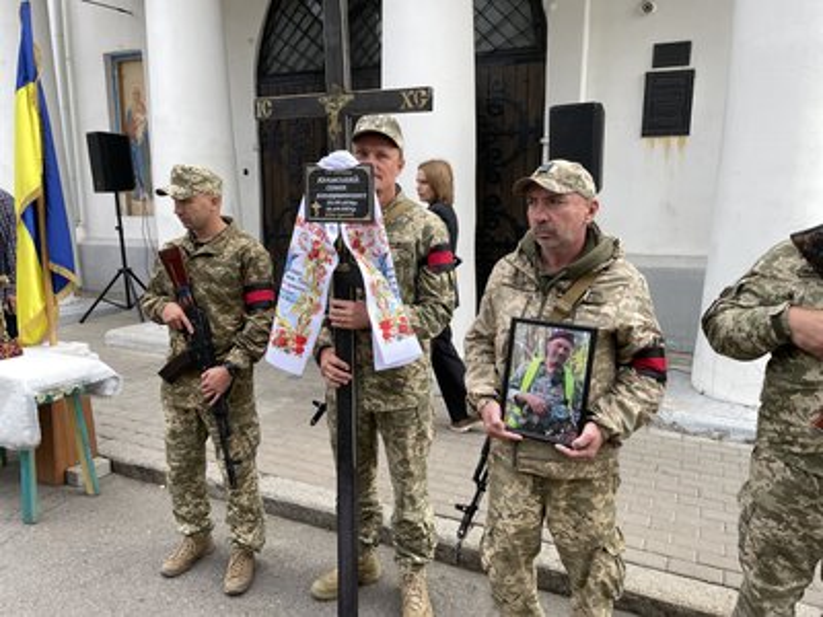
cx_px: 412
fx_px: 618
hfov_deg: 67.3
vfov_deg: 53.1
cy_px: 308
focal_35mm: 26
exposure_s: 1/498
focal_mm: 4.2
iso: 32
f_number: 1.6
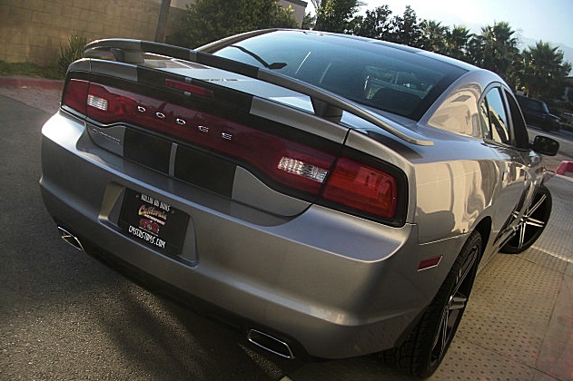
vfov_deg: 35.0
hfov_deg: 50.7
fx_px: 604
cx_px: 289
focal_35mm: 38
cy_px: 216
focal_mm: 6.3
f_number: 2.8
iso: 50
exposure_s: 1/320
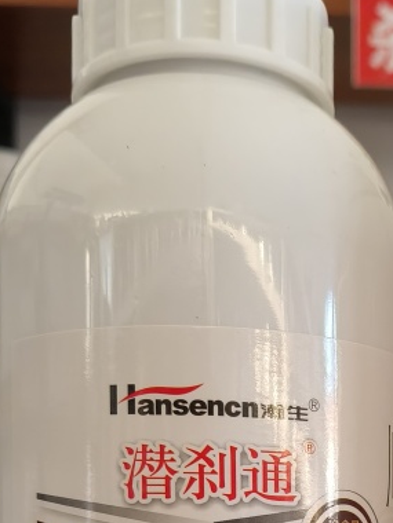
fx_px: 1105
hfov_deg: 19.5
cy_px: 610
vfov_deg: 24.4
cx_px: 400
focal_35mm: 73
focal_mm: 4.84
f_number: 1.8
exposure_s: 1/100
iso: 640
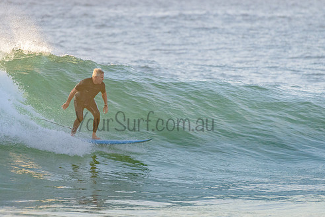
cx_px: 122
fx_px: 6538
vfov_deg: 1.9
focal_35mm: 724
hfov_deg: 2.8
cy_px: 118
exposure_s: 1/2000
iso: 1100
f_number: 5.6
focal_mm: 500
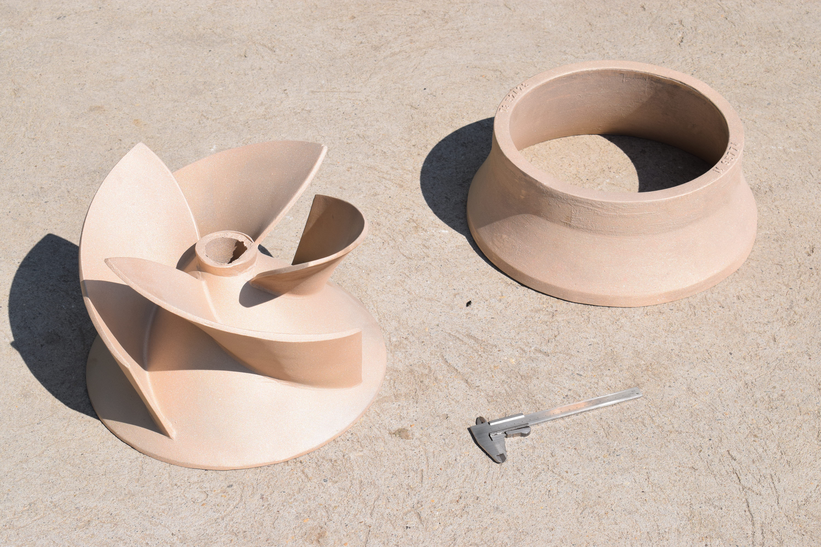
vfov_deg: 18.9
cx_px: 410
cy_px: 274
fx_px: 1642
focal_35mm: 72
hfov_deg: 28.1
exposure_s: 1/500
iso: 200
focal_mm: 48
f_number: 11
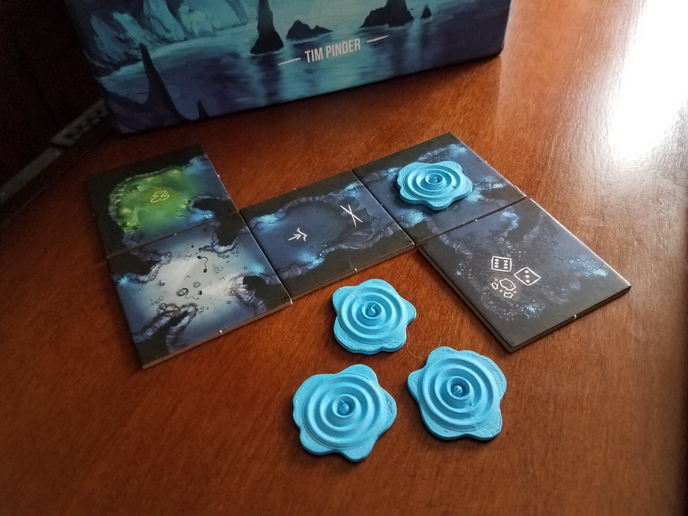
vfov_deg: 53.1
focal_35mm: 26
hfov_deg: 67.3
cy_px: 258
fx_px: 517
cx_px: 344
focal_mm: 4.2
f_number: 1.7
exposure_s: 1/10
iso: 200
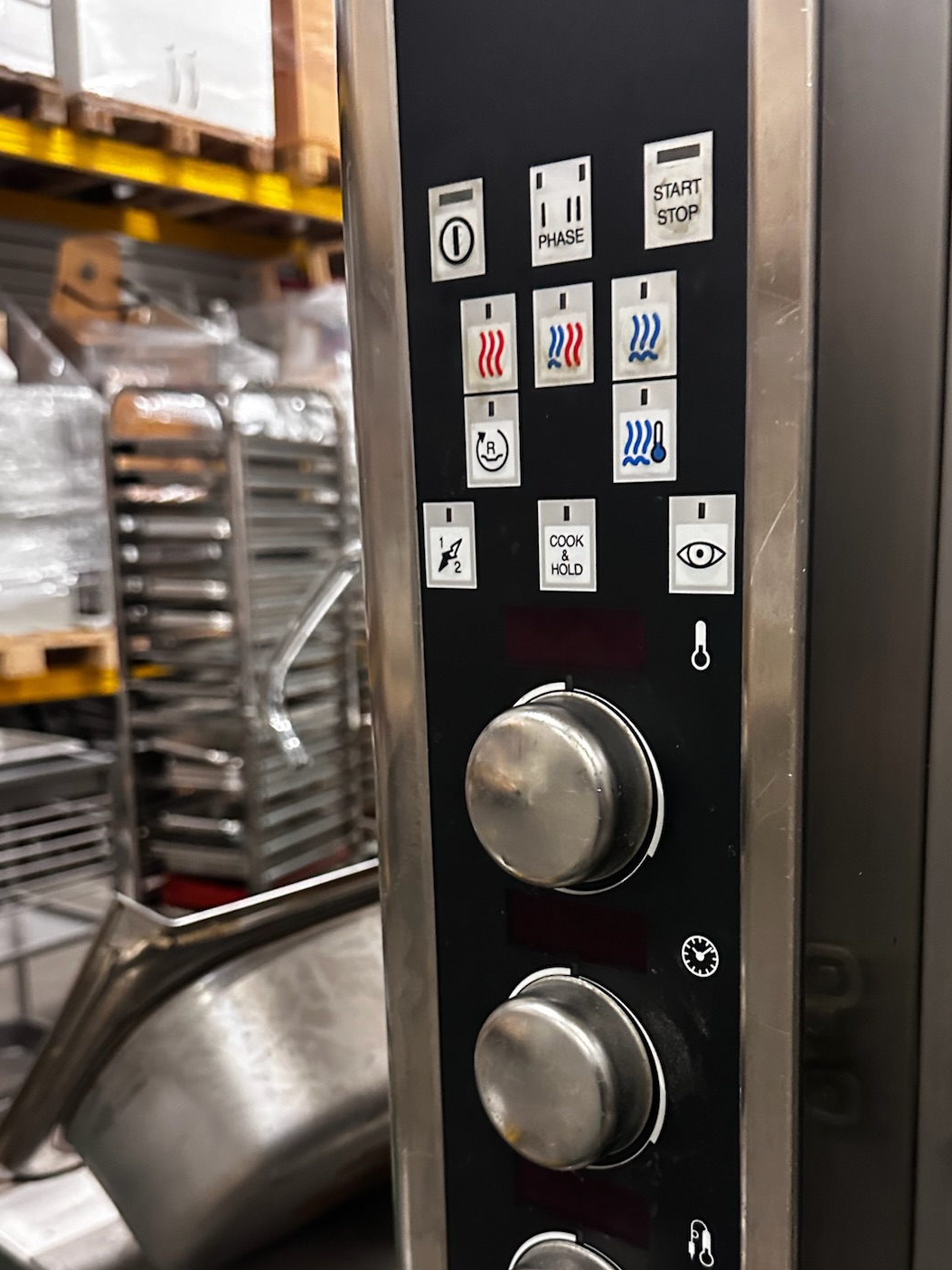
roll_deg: -1.8
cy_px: 799
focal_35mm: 35
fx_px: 1283
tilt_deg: -12.0
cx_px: 575
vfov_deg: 52.0
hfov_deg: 40.5
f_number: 1.78
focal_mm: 6.86
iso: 800
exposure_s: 1/33
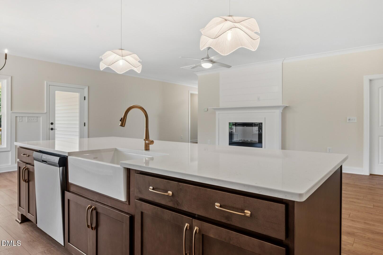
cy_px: 128
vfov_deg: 58.4
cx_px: 192
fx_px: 229
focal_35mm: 22
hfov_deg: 79.9
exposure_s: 1/4
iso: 640
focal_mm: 21.5
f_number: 10
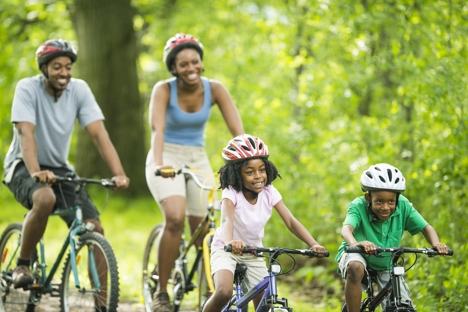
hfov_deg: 10.3
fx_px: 2601
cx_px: 234
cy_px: 156
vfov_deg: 6.9
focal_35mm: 200
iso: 250
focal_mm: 200
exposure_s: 1/320
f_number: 2
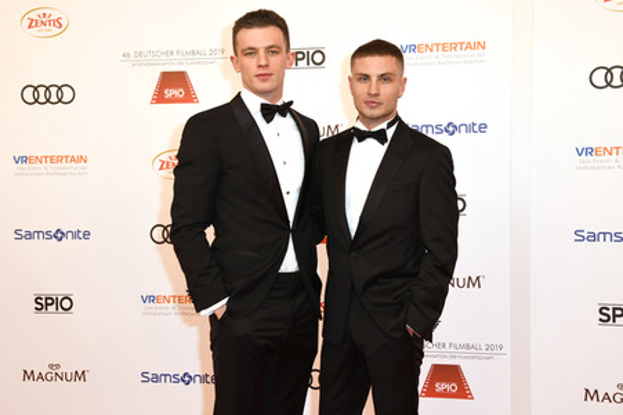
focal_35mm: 55
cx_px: 312
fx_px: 951
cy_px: 208
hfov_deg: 36.3
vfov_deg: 24.6
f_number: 6.3
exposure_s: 1/160
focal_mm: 55
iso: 320
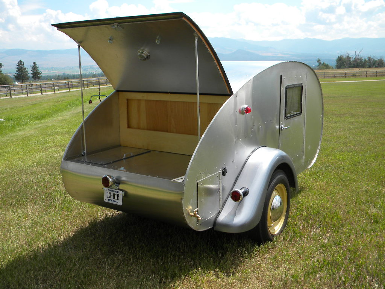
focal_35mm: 36
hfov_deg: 51.4
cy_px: 144
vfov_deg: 39.7
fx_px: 400
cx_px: 192
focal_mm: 6.4
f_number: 3.7
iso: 80
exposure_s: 1/737
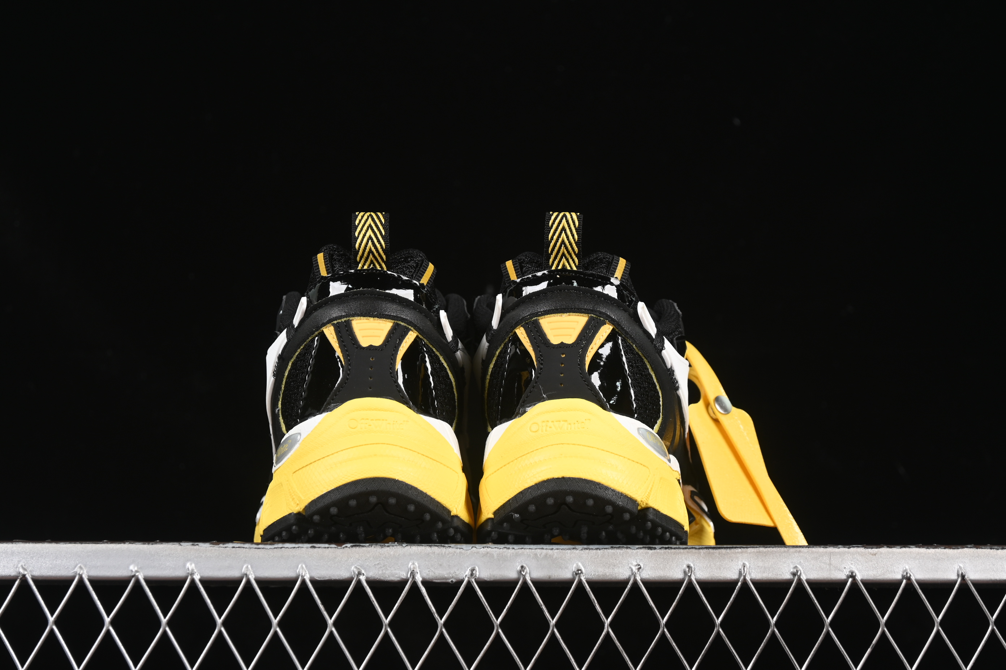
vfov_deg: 18.2
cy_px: 335
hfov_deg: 27.0
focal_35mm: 75
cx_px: 503
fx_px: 2096
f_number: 6.3
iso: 160
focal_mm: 50
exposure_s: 1/60
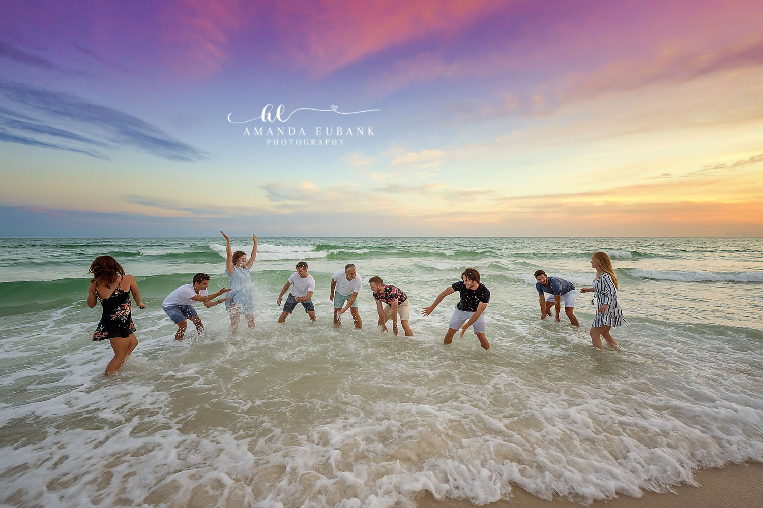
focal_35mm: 15
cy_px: 254
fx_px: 318
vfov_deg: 77.3
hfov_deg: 100.4
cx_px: 382
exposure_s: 1/320
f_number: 4.5
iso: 800
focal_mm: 15
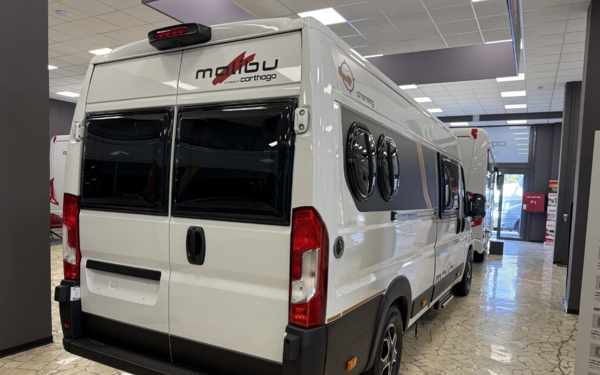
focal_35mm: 26
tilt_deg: -3.4
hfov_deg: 70.4
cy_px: 215
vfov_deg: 47.4
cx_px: 295
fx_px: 425
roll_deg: -1.6
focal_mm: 6.76
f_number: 1.78
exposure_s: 1/100
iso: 100
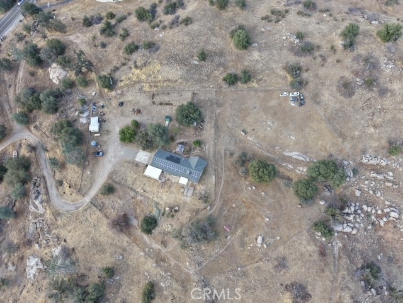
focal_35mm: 24
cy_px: 152
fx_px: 279
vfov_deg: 56.8
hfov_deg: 71.6
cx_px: 202
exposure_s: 1/500
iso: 140
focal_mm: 8.67
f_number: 1.8
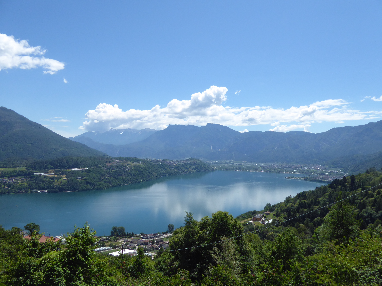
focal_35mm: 24
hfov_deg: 71.6
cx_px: 191
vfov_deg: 56.8
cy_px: 143
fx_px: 265
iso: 200
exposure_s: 1/2000
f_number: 3.5
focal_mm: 4.3
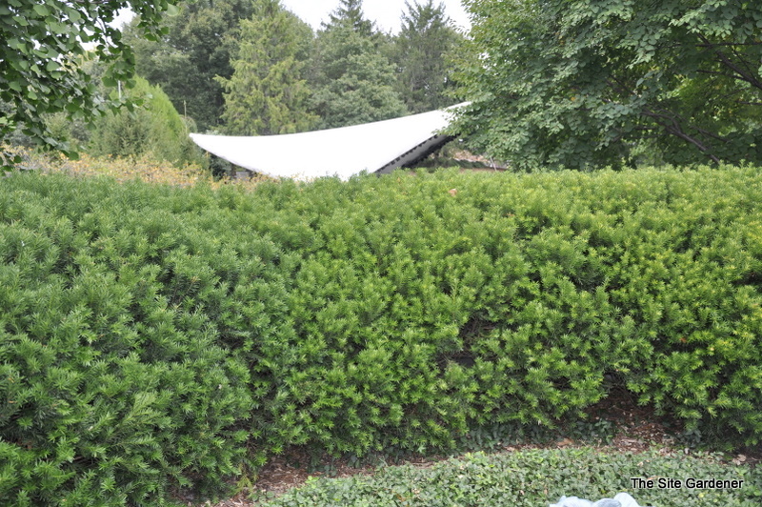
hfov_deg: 43.6
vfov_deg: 29.8
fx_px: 952
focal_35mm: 45
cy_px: 254
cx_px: 381
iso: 250
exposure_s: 1/200
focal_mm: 30
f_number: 4.2
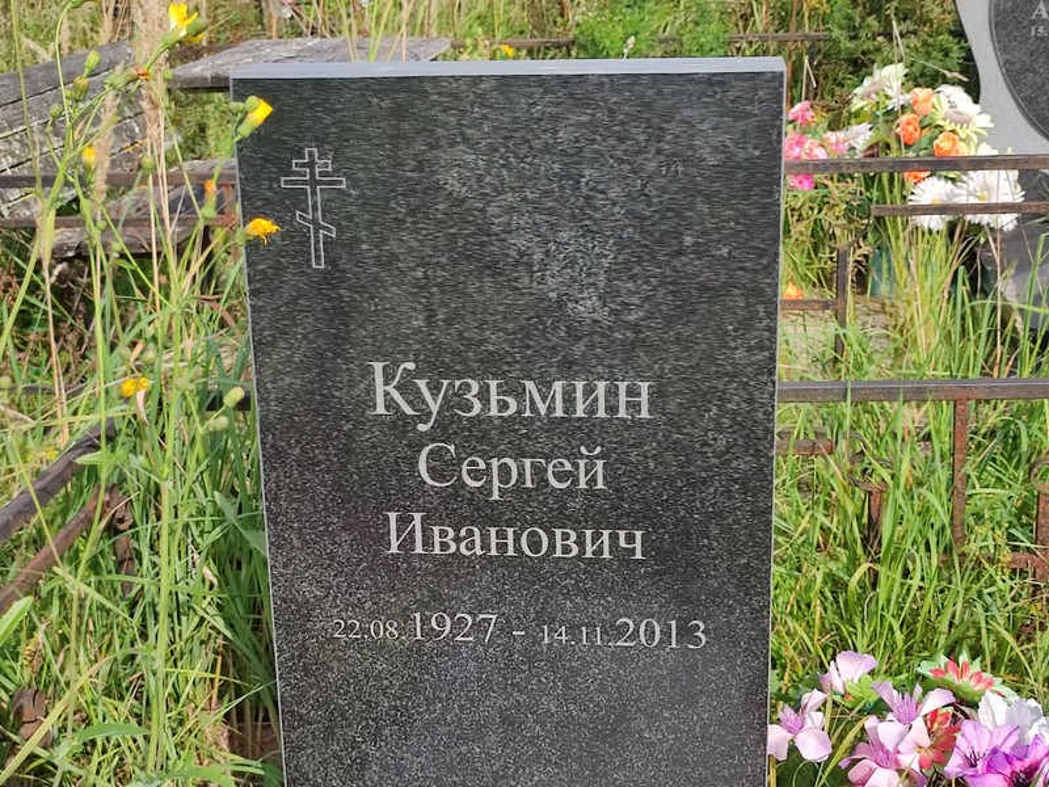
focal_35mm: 25
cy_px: 394
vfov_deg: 54.9
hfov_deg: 69.4
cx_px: 524
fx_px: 758
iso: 50
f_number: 1.9
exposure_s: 1/632
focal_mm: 6.04
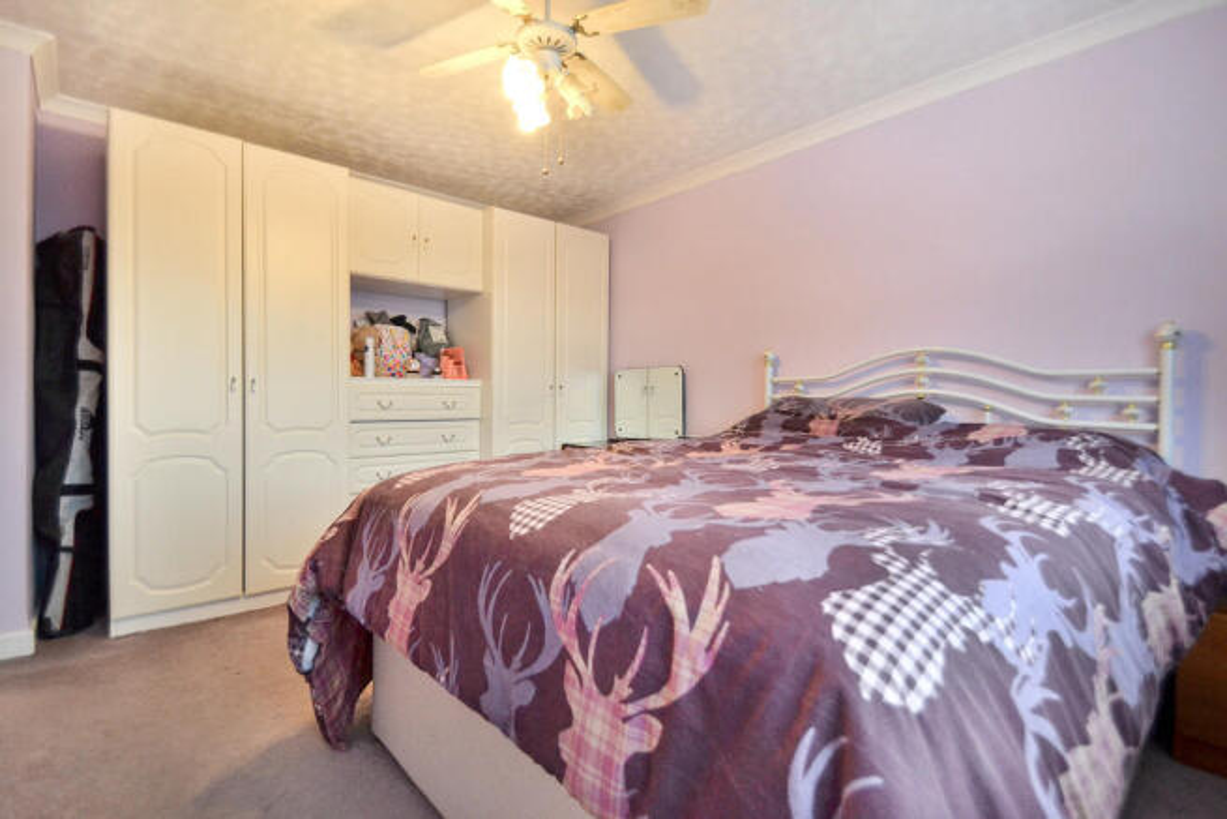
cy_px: 410
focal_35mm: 15
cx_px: 614
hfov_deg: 100.4
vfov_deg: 77.4
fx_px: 511
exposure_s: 1/60
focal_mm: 10
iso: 800
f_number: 3.5
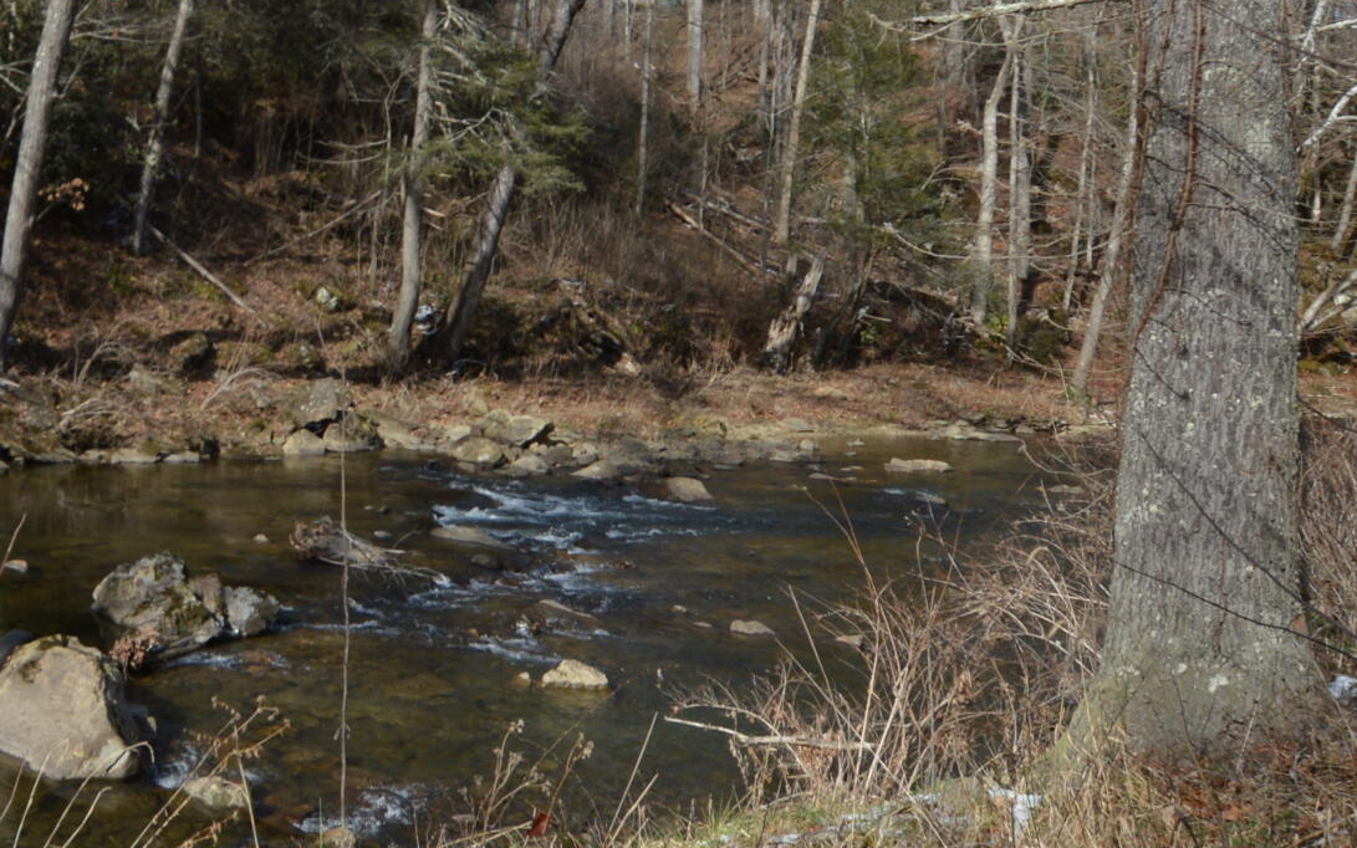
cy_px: 178
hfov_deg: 43.0
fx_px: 1553
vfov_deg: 29.9
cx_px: 124
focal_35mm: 42
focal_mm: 10
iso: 100
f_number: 7.1
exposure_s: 1/200
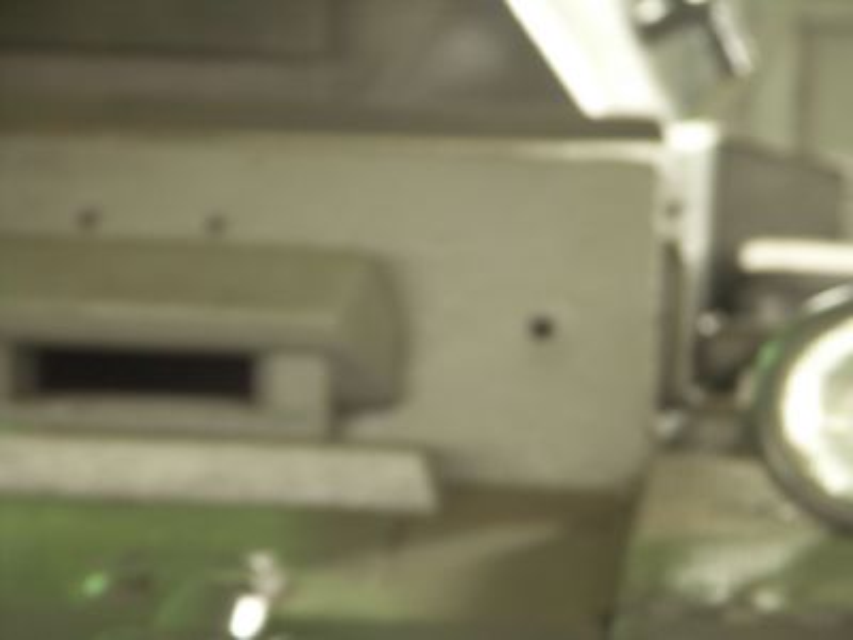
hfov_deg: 9.9
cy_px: 320
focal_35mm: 200
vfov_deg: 7.4
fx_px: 4928
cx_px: 426
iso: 200
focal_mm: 50.8
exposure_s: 1/2.5
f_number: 3.5
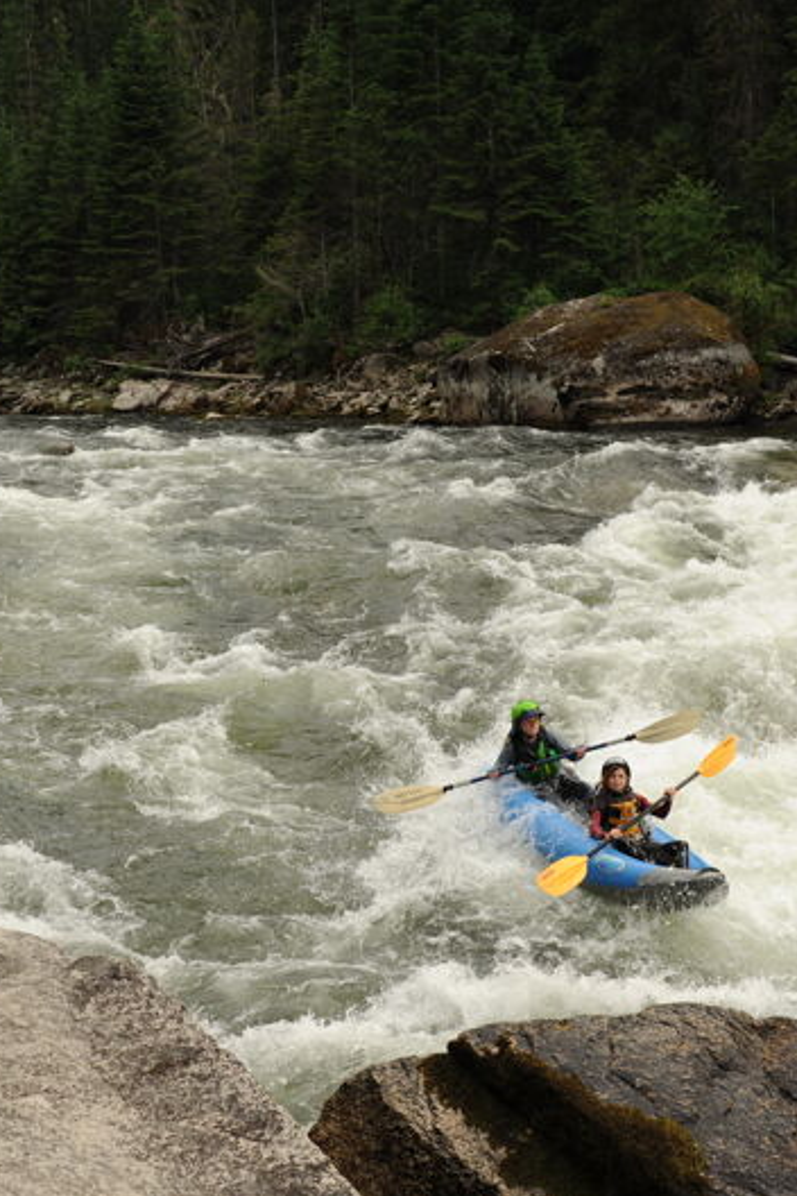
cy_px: 600
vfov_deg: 37.5
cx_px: 365
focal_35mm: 53
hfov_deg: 25.5
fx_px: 1760
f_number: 5.6
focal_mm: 35
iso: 200
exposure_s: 1/500
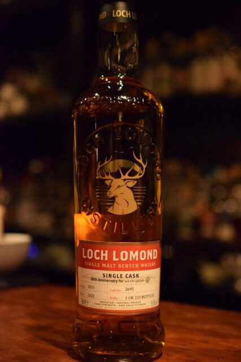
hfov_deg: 22.6
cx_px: 120
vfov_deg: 33.4
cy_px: 181
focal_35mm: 60
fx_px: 602
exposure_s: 1/60
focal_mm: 40
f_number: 4
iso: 6400
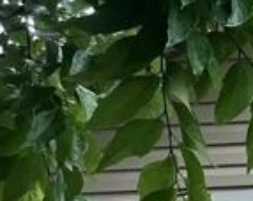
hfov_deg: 10.4
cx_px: 824
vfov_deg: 15.6
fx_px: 680
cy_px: 300
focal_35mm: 91
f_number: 1.8
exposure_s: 1/99
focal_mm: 1.57
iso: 40
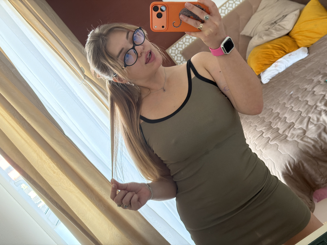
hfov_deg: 39.7
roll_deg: +40.0
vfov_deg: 30.3
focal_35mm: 48
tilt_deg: -10.8
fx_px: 453
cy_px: 122
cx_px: 164
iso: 250
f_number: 1.78
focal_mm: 6.76
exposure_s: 1/58
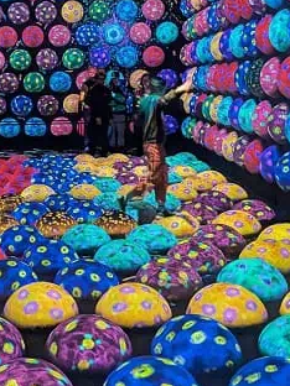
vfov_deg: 37.8
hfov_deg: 28.3
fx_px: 559
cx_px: 48
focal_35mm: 50
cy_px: 132
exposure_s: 1/20
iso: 1139
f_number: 1.7
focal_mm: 4.5
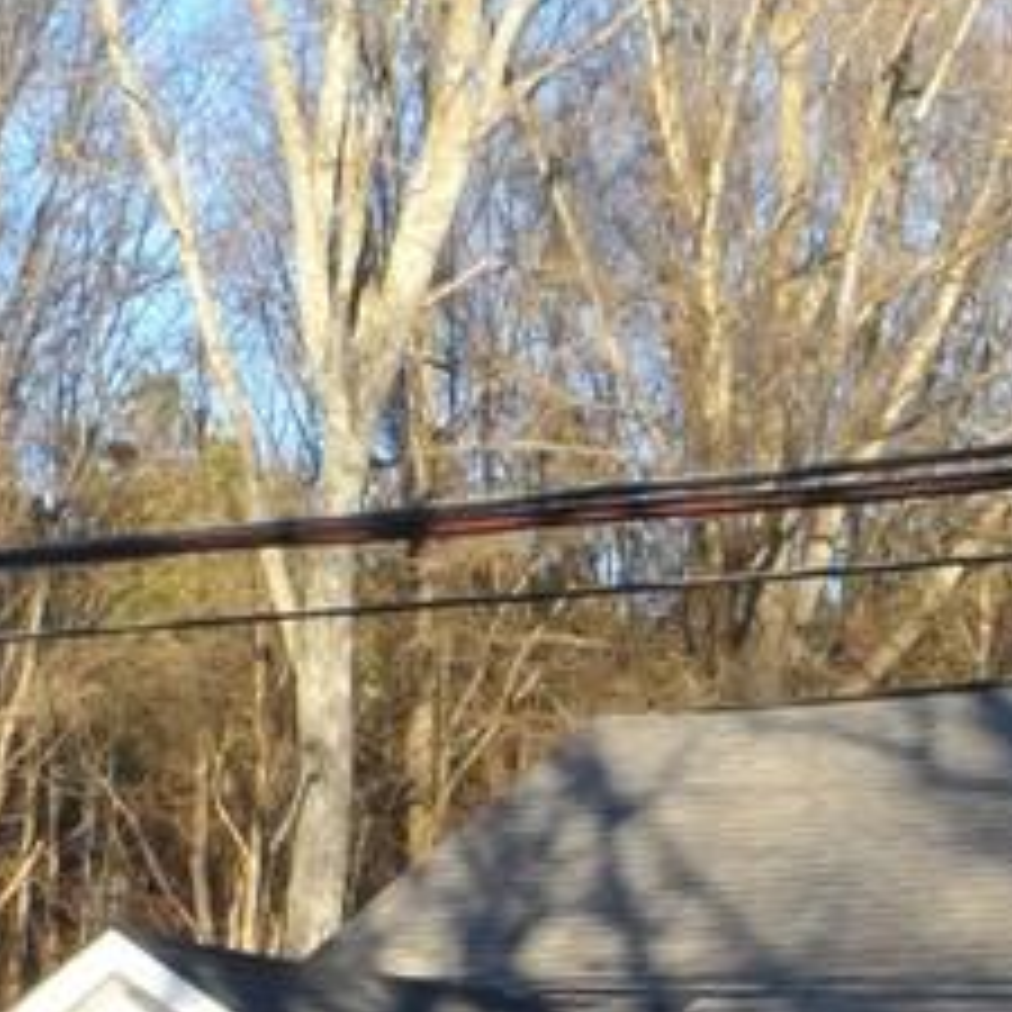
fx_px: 4267
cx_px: 972
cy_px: 1381
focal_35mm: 129
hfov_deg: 13.4
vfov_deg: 13.0
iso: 80
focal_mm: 5.3
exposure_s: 1/180
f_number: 3.4
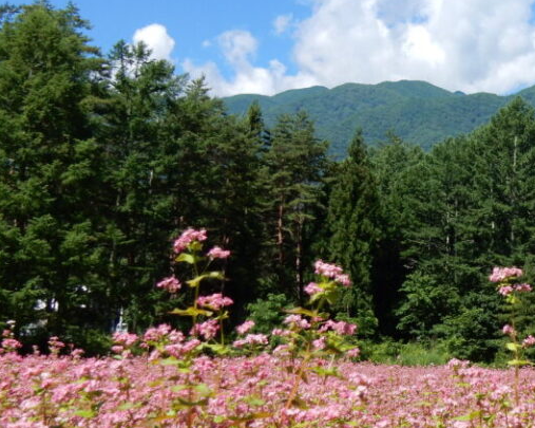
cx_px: 538
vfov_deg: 21.5
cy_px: 164
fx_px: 1124
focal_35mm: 71
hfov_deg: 25.4
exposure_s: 1/800
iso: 125
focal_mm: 6.4
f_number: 4
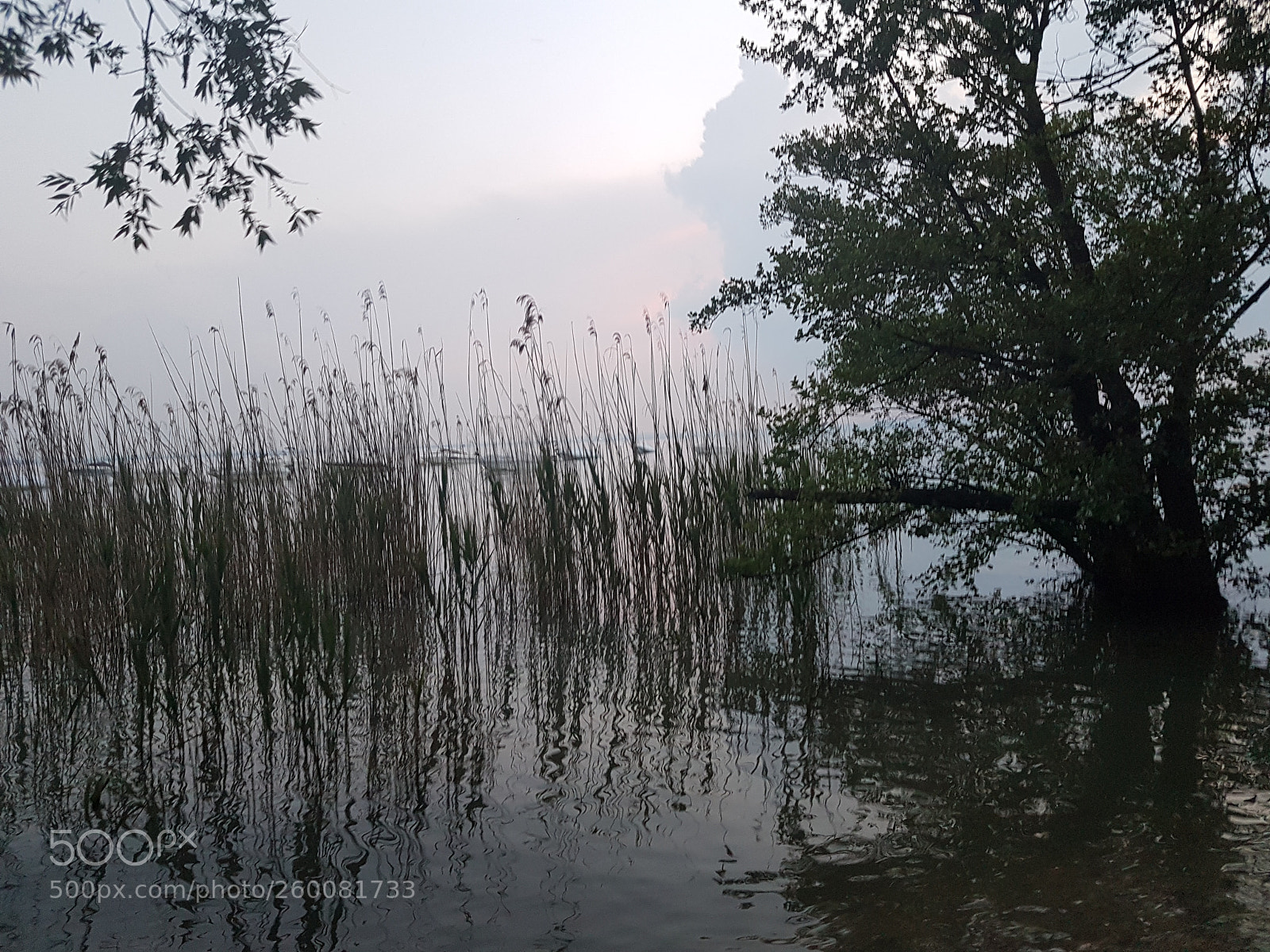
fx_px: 954
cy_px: 476
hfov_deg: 67.3
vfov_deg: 53.1
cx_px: 635
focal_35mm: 26
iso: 125
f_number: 1.7
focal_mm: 4.2
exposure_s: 1/50
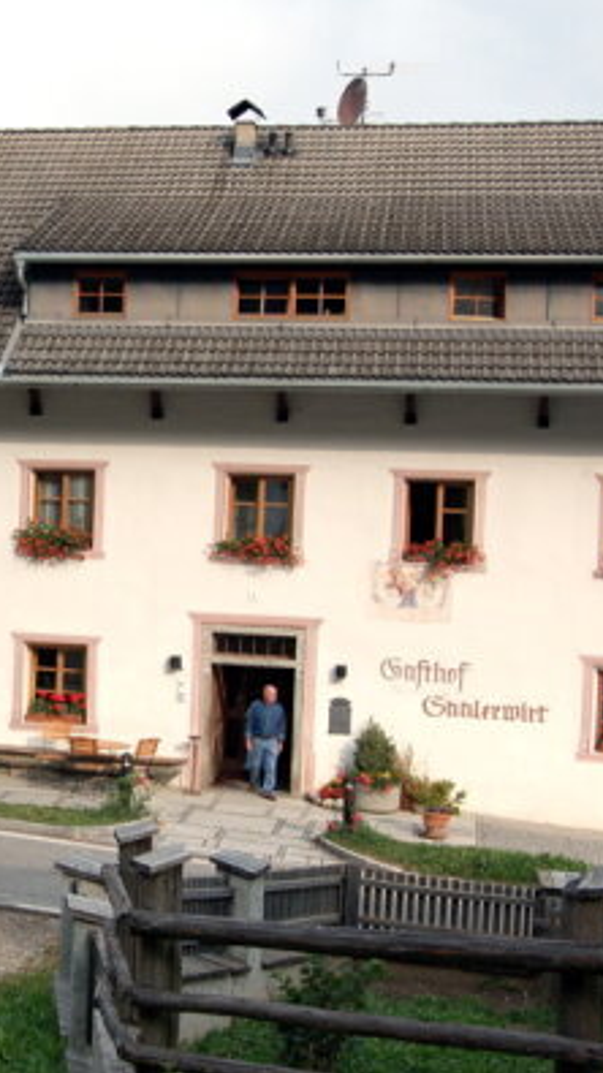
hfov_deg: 18.6
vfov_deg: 33.8
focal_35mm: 62
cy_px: 535
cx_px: -71
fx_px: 1763
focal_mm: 26
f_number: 8
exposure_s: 1/250
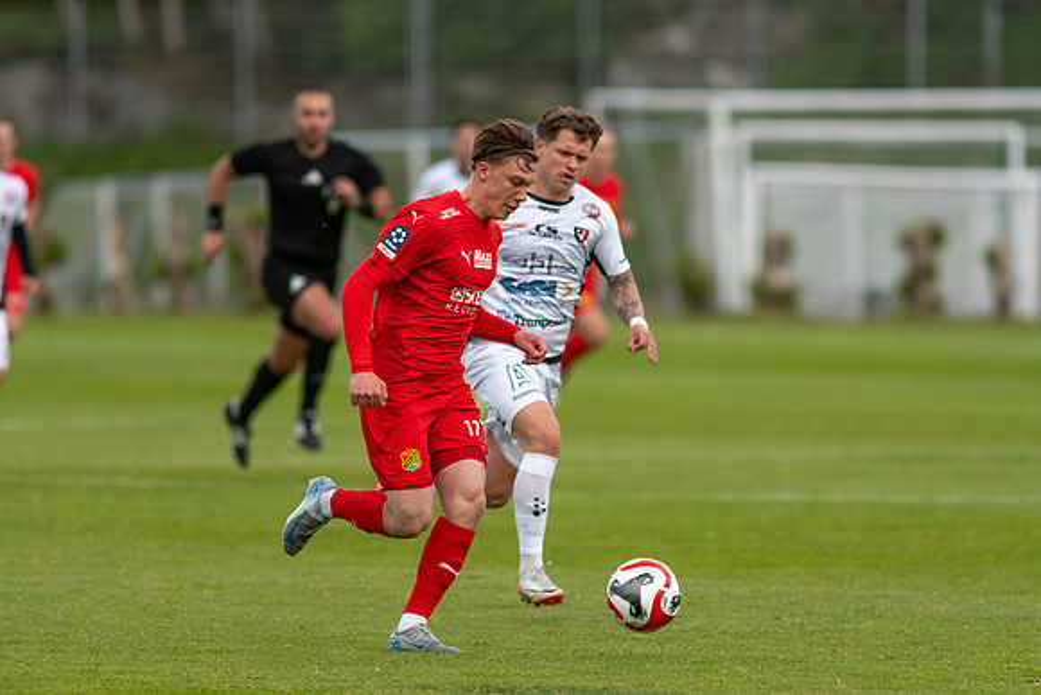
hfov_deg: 4.6
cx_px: 520
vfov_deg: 3.1
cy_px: 348
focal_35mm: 450
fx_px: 13015
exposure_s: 1/1600
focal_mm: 300
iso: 250
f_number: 3.2
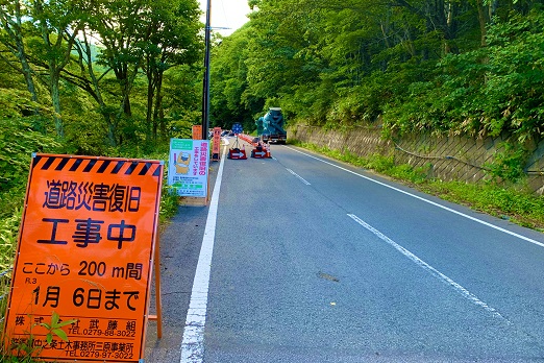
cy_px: 190
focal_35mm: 28
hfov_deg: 65.5
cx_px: 268
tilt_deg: -4.2
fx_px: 423
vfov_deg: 46.4
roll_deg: -0.6
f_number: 1.8
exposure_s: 1/121
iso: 40
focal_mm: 4.25
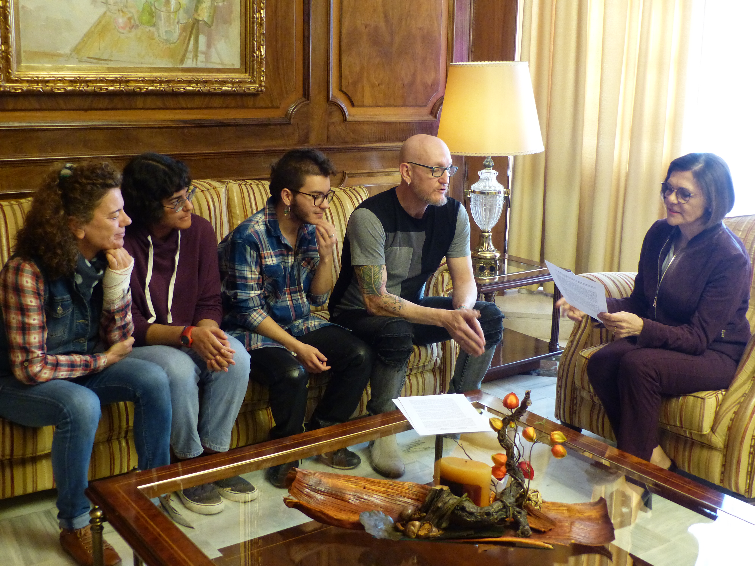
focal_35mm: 41
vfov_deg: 35.1
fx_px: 894
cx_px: 378
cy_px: 283
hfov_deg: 45.8
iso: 400
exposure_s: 1/25
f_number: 2.8
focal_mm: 7.4
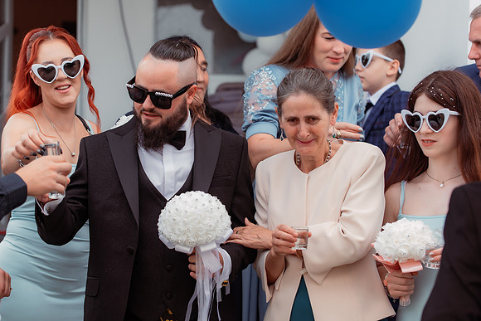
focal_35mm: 90
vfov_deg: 15.2
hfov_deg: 22.6
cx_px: 240
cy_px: 160
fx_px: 1203
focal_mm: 90
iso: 400
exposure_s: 1/800
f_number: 4
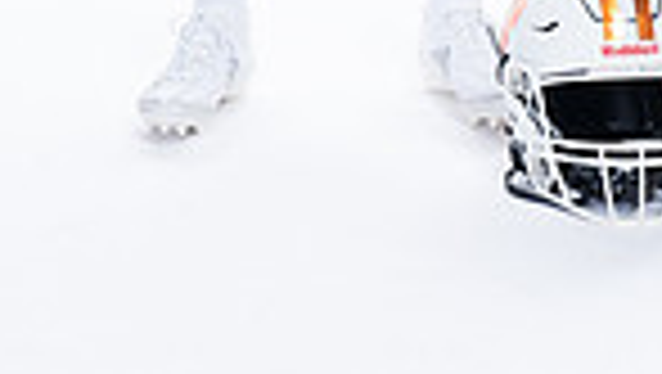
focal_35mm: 195
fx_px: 3426
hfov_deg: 11.0
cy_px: -635
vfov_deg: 5.9
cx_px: 302
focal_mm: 61
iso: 400
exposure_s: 1/250
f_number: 5.6
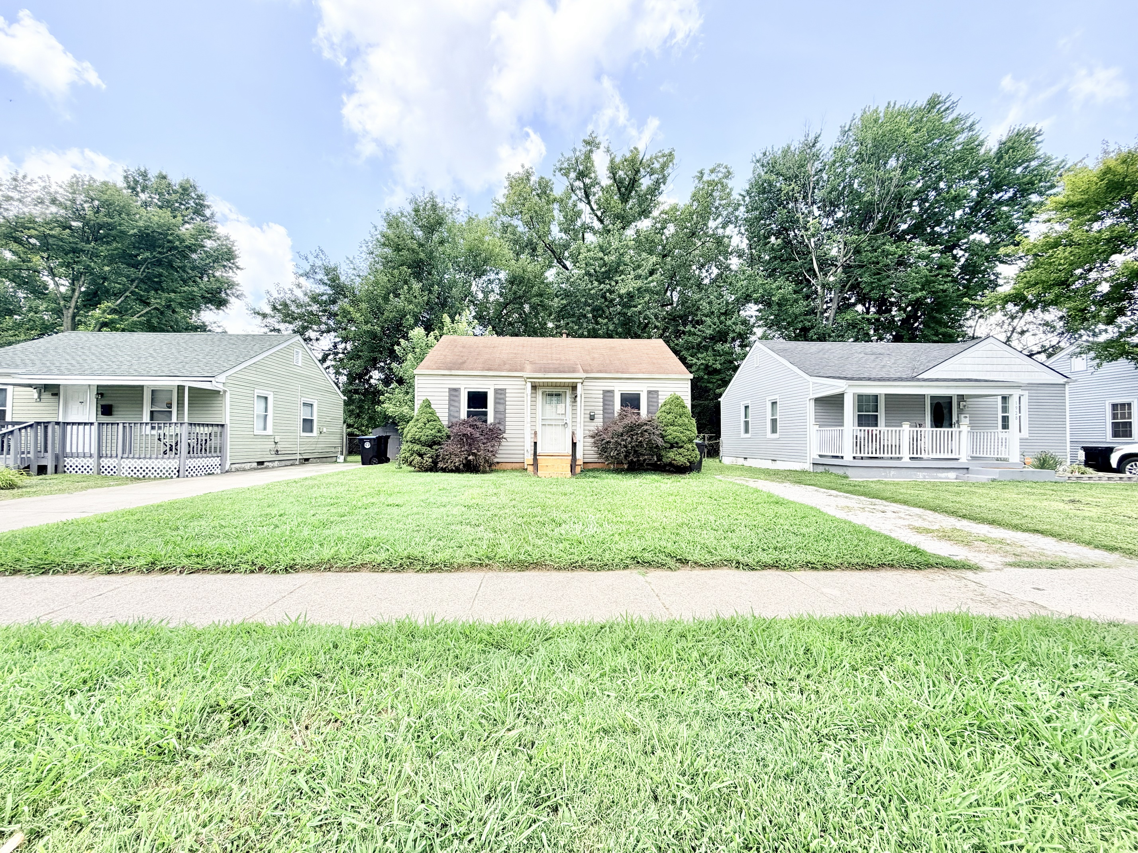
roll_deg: -0.5
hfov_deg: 102.1
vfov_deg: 85.7
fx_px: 460
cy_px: 426
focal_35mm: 14
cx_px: 569
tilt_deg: +1.5
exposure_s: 1/638
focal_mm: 2.22
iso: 40
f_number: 2.2
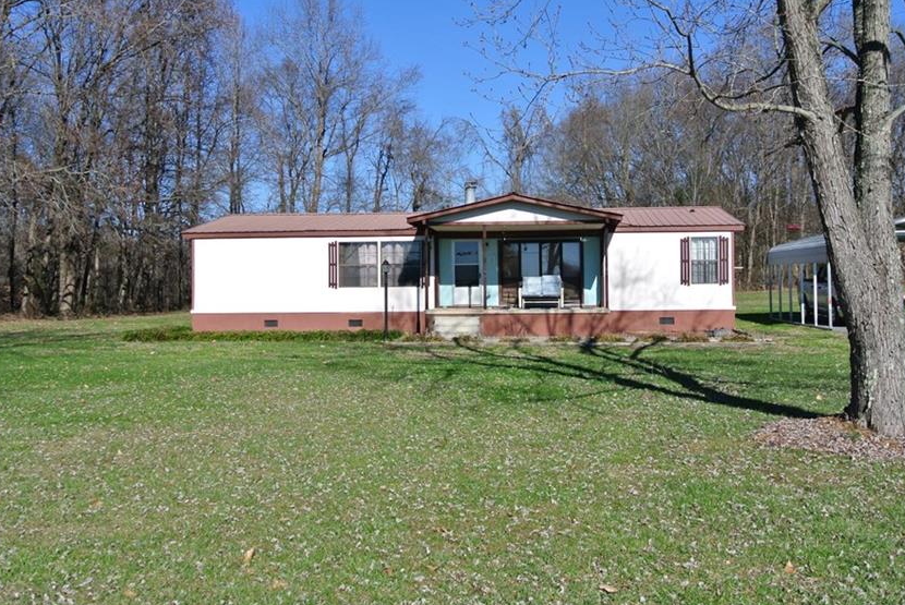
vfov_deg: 36.0
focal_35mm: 37
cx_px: 460
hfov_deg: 51.8
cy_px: 266
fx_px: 931
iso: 100
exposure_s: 1/800
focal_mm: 11.4
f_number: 5
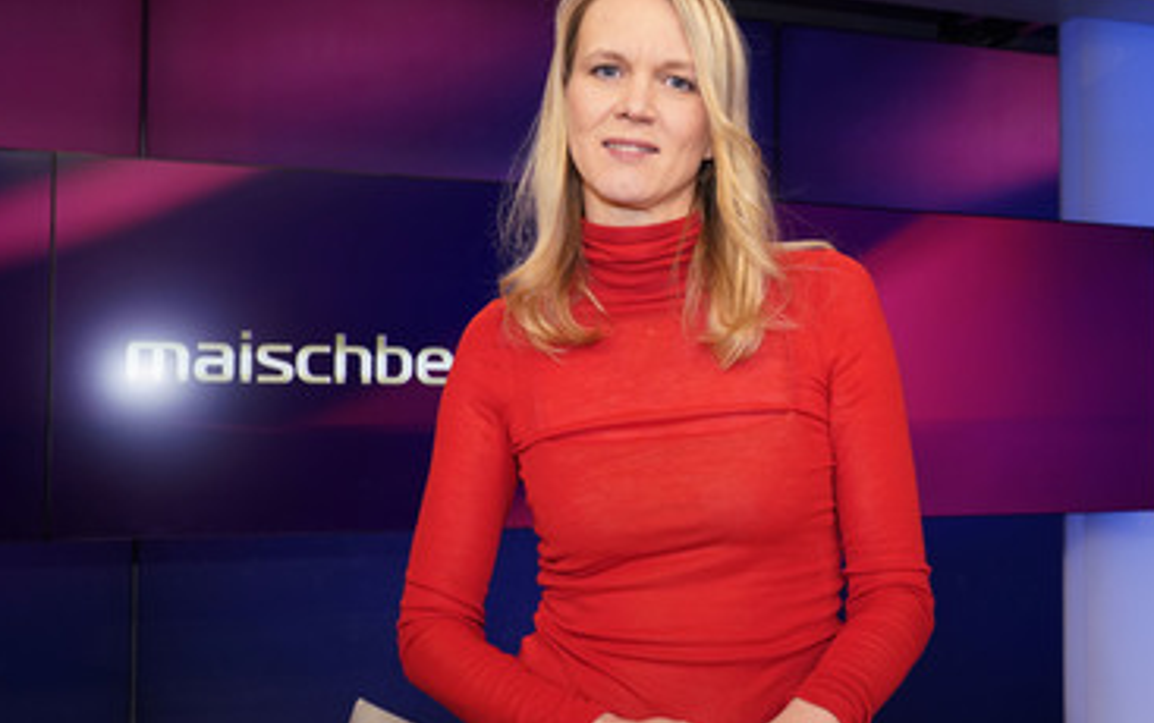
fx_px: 1102
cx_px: 665
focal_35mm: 35
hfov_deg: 55.1
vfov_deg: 36.3
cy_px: 393
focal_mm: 28
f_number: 5
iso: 2000
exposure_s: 1/125
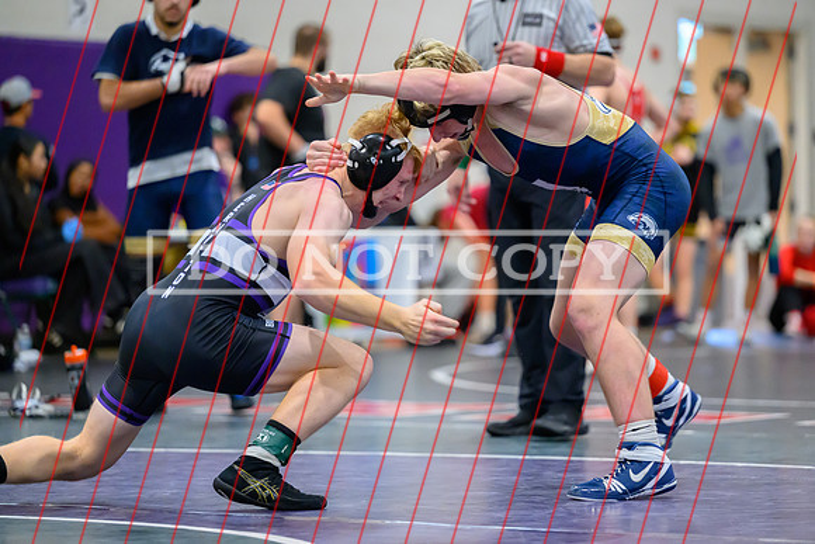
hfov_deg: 13.0
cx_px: 443
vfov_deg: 8.7
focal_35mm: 158
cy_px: 254
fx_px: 3588
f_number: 2.8
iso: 6400
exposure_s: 1/640
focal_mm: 145
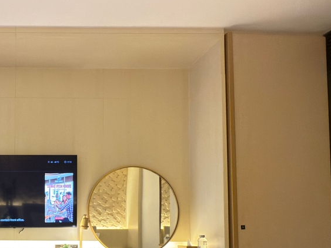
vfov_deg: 42.9
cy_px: 222
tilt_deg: +2.4
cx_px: 15
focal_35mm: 30
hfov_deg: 50.8
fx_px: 287
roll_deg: +0.0
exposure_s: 1/25
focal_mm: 2.22
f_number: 2.2
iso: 250
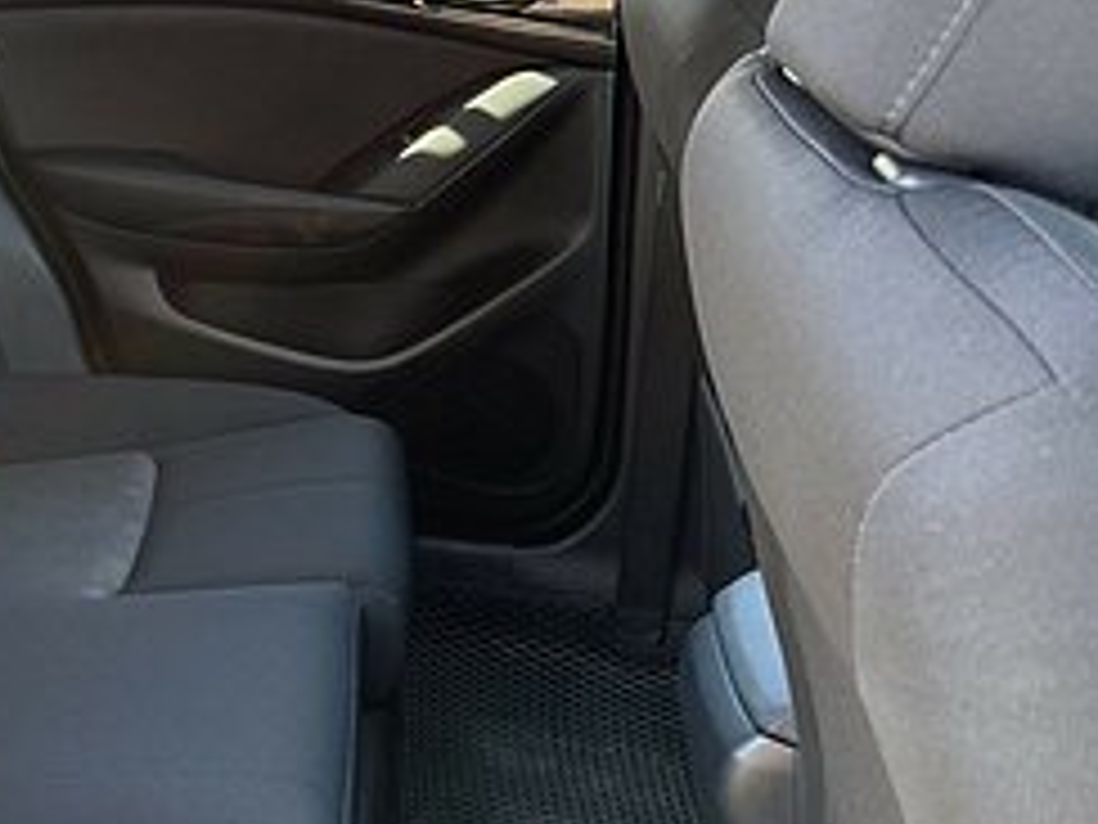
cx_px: -126
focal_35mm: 54
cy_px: 453
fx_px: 1713
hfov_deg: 31.3
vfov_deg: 27.0
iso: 200
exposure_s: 1/87
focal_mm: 6.76
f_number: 1.78
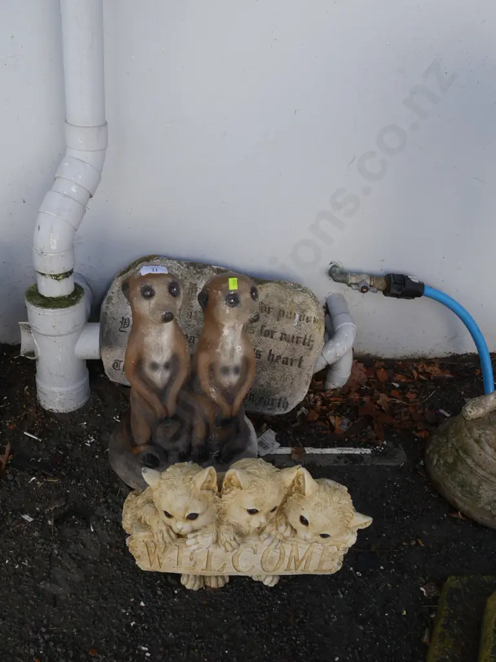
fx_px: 573
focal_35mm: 30
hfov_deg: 46.8
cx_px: 248
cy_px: 331
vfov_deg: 60.0
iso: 200
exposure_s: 1/200
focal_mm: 15
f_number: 5.6
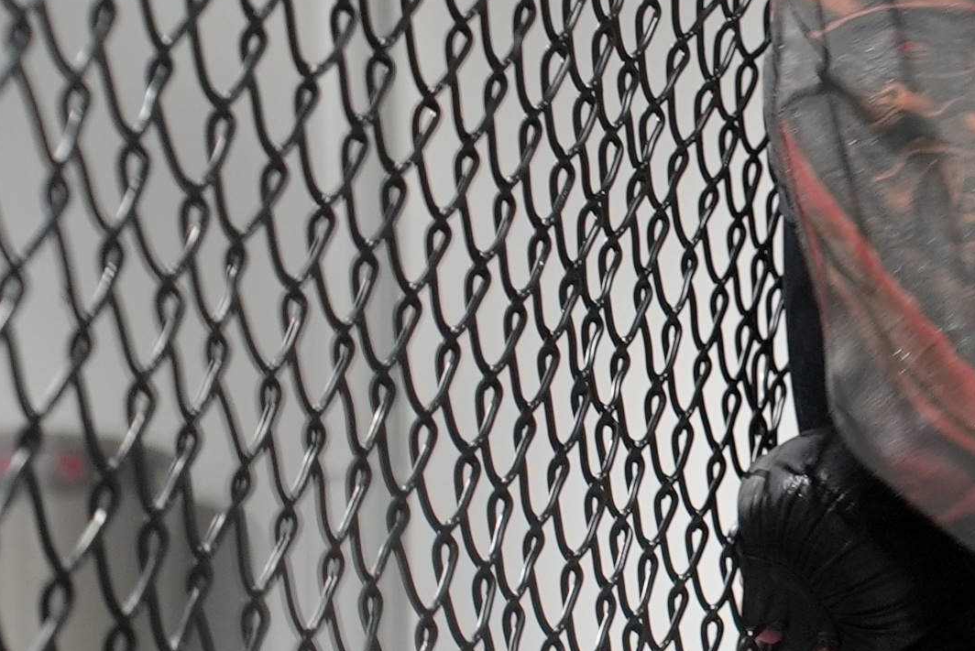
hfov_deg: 7.8
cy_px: 566
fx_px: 7019
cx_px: 1425
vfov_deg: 5.3
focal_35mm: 259
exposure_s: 1/160
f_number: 4
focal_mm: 65
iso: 1250
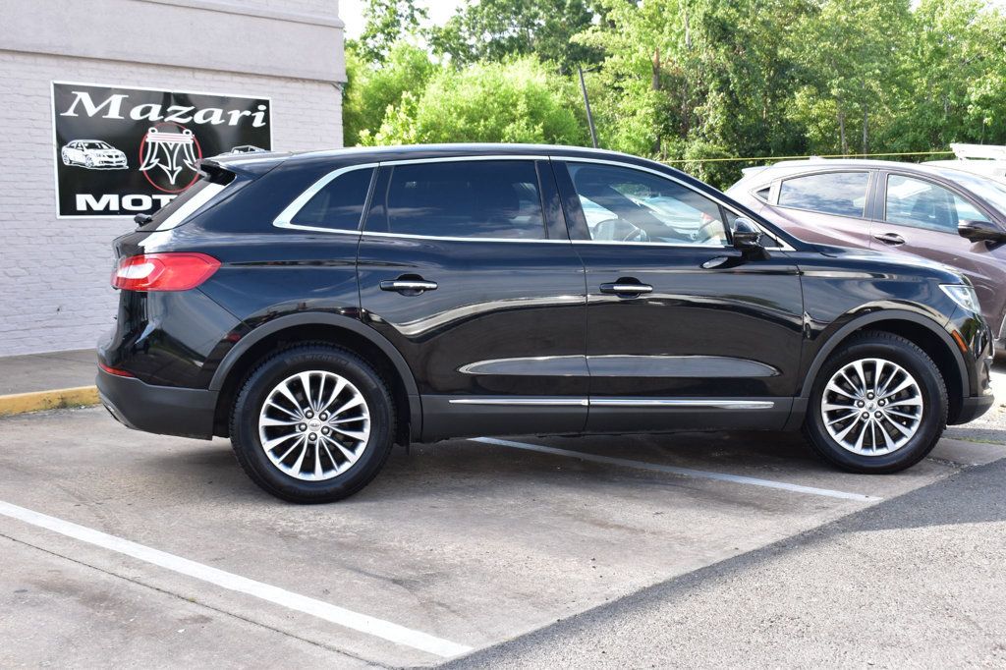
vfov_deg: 29.8
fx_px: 1257
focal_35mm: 45
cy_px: 335
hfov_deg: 43.6
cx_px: 503
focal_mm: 30
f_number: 10
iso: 400
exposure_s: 1/160
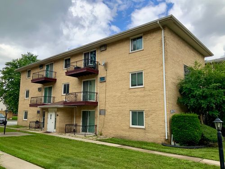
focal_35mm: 29
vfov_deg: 48.2
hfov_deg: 61.7
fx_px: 188
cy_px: 84
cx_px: 112
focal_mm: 3
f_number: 1.8
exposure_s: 1/1195
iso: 16
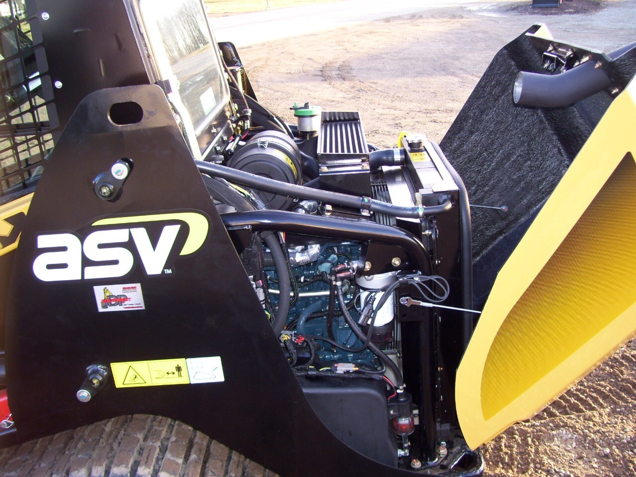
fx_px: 661
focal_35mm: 36
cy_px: 238
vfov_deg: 39.7
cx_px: 318
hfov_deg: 51.4
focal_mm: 6
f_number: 2.7
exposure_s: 1/60
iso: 100
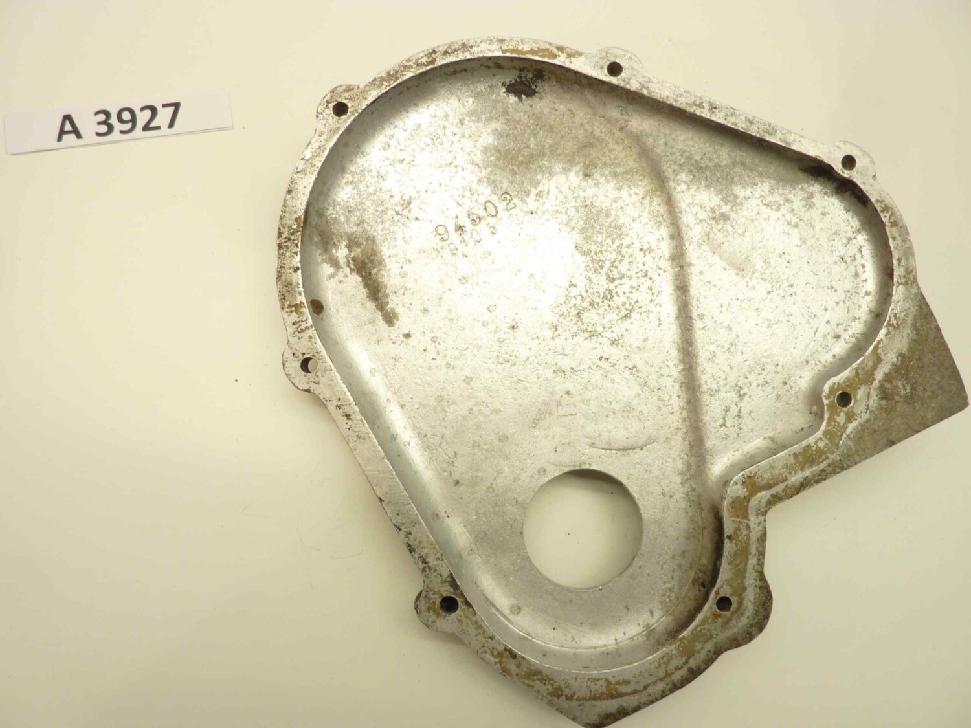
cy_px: 364
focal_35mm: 25
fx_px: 701
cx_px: 486
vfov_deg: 54.9
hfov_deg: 69.4
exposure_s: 1/20
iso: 80
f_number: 3.3
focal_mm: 4.1
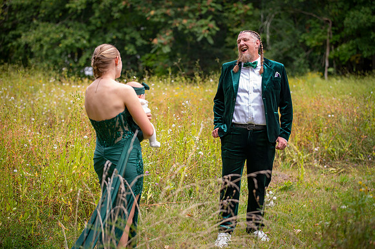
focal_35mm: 82
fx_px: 854
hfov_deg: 24.8
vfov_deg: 16.6
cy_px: 124
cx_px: 188
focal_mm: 80
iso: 50
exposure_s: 1/125
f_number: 2.8
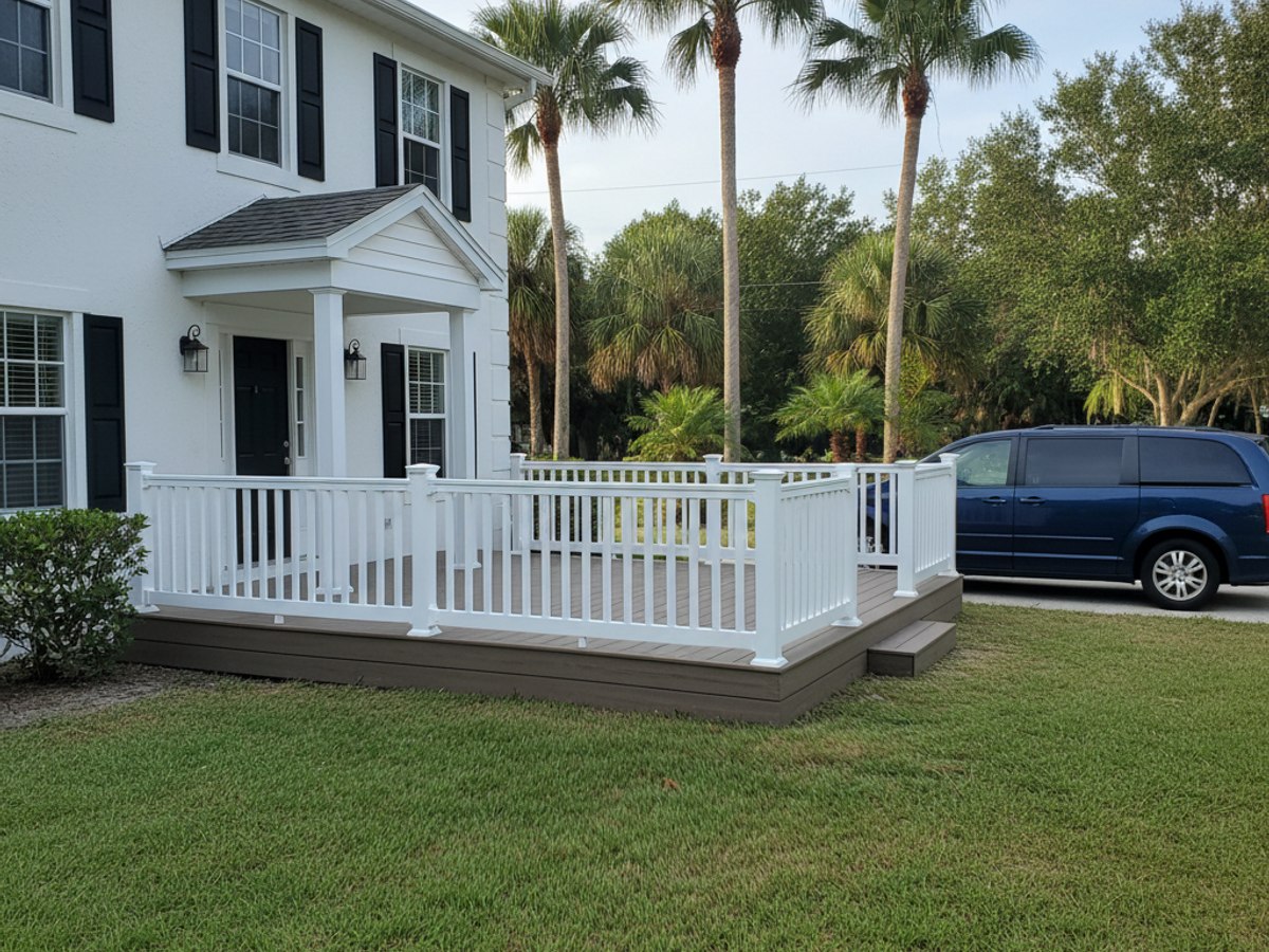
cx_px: 634
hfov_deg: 73.9
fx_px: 843
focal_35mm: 23
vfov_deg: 58.9
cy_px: 476
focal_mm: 6.4
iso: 69
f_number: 1.8
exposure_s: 1/1125
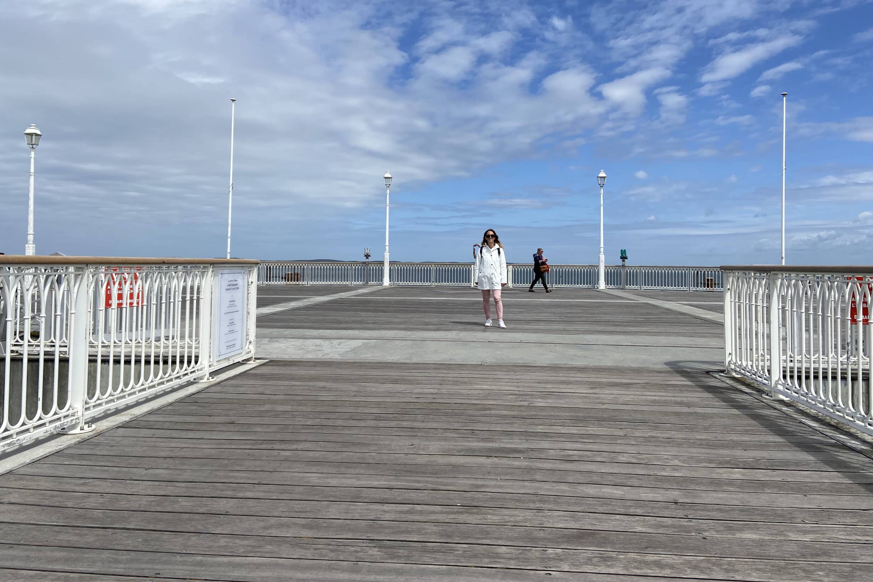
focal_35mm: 28
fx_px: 679
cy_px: 252
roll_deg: -0.9
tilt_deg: +1.2
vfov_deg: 46.3
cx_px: 439
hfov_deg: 65.5
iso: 32
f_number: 1.8
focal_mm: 4.25
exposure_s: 1/6061
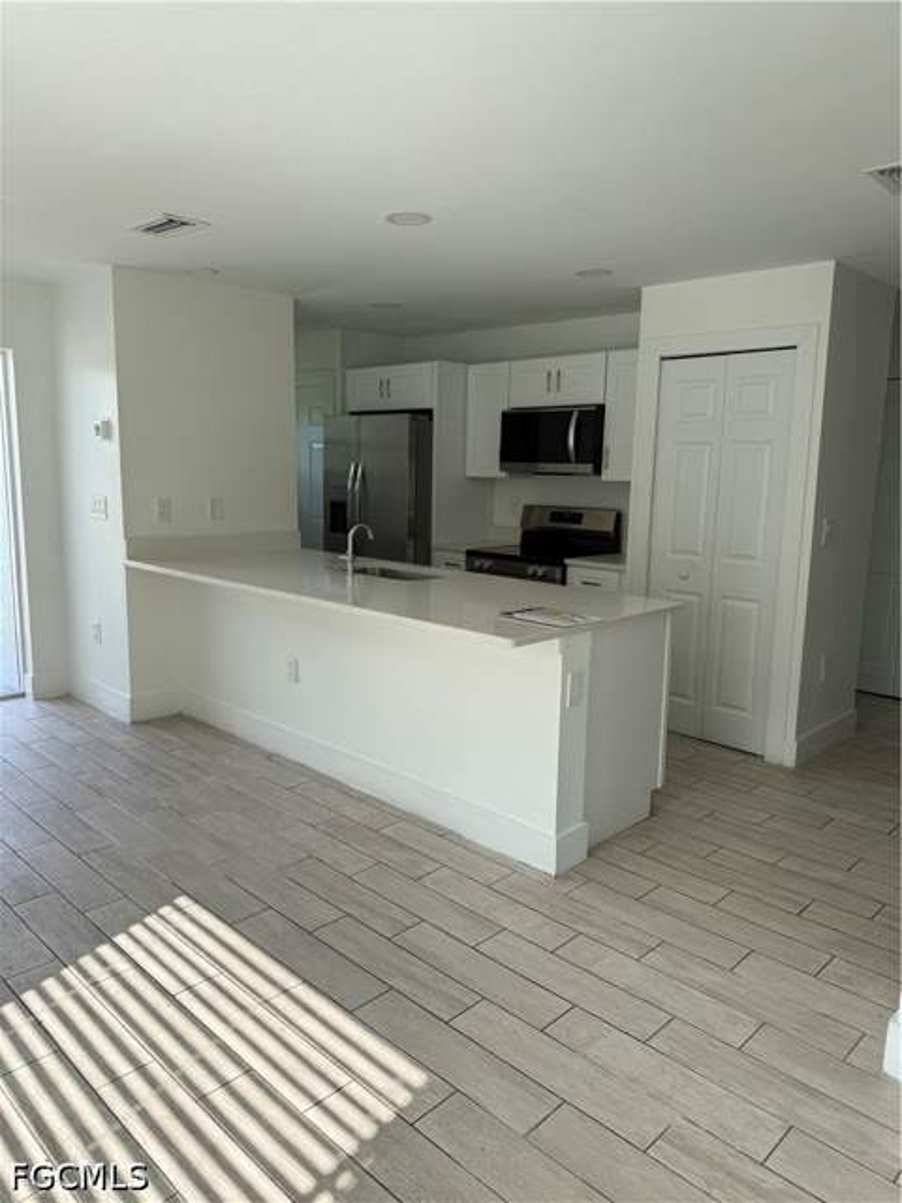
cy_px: 602
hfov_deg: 56.8
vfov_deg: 71.6
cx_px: 451
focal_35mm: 24
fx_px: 834
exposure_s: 1/423
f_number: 1.78
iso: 80
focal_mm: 6.76
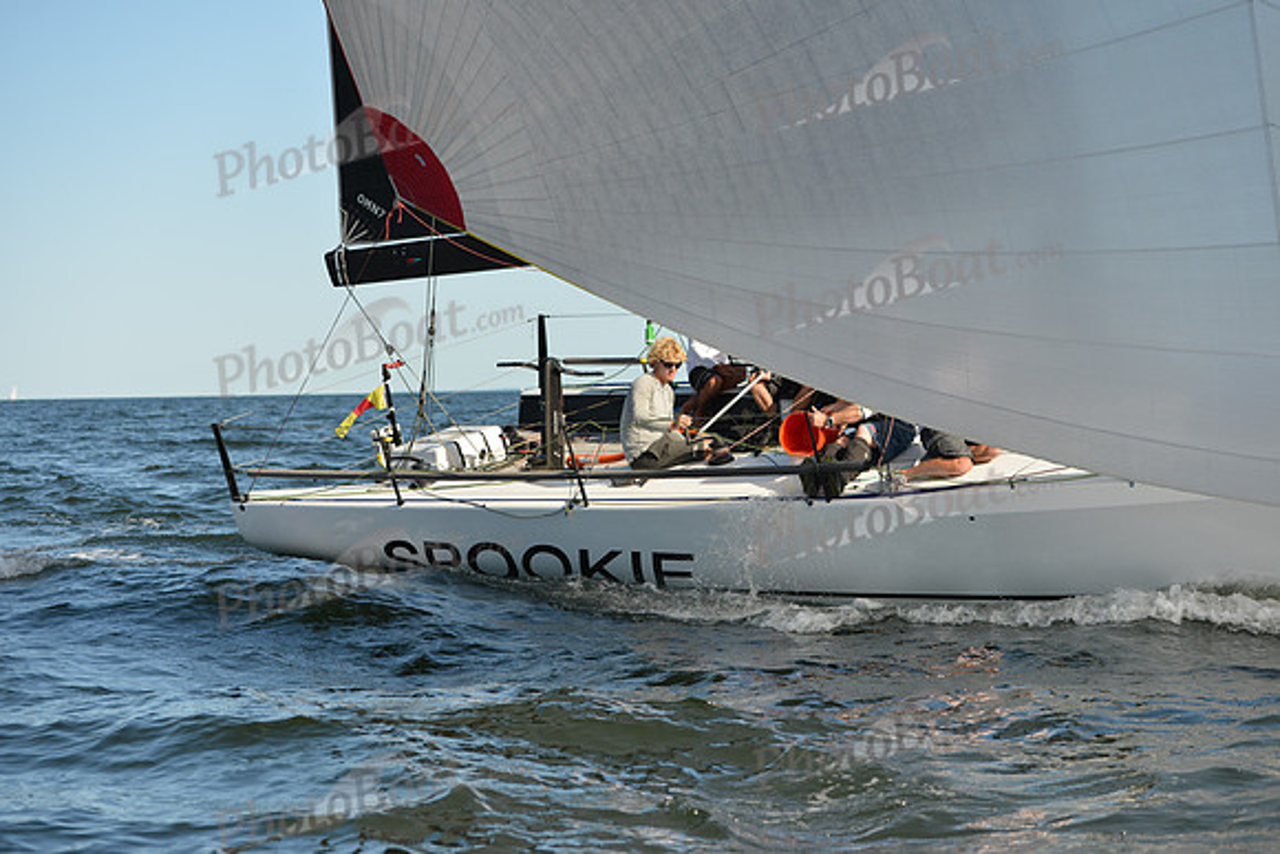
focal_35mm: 78
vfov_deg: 17.5
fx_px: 2774
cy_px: 427
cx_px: 640
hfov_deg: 26.0
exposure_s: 1/1000
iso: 320
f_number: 4.5
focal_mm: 78
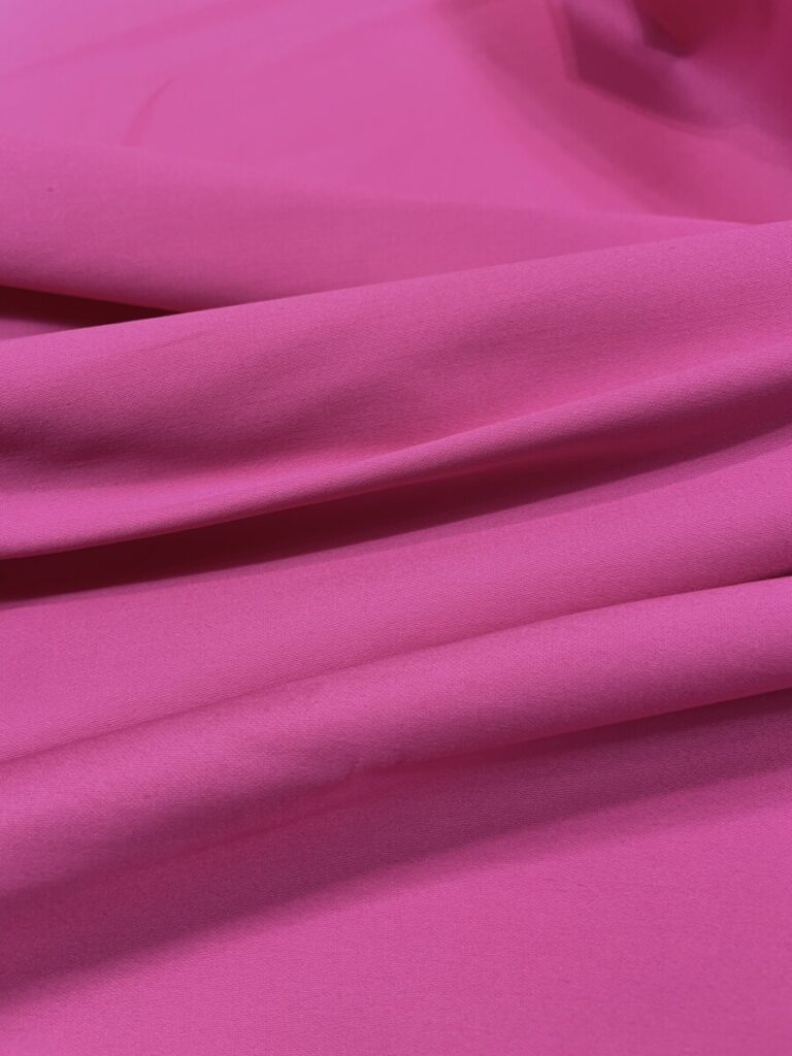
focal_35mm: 26
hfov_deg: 53.1
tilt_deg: -55.5
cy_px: 528
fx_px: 793
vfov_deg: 67.3
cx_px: 396
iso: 64
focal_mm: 4.2
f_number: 1.6
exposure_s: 1/50
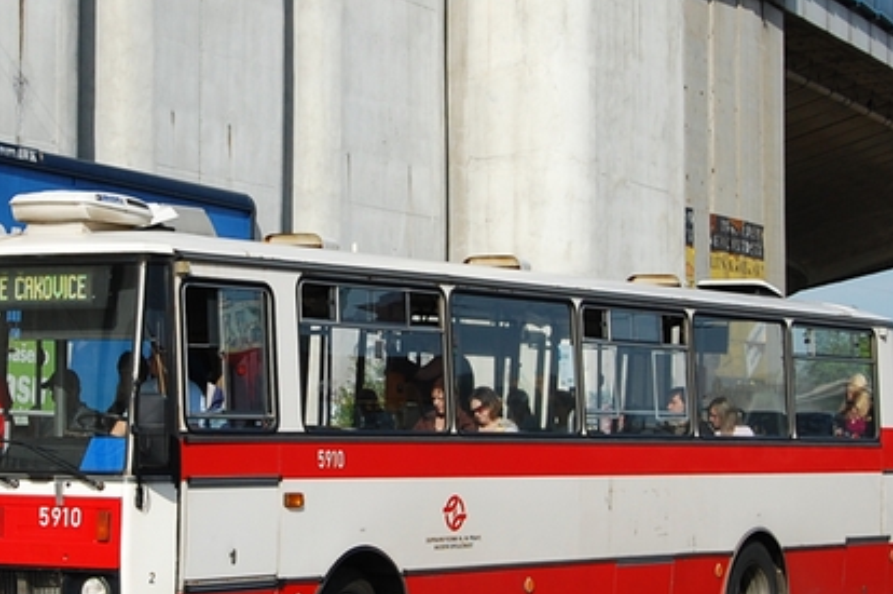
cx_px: 272
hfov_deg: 18.4
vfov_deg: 12.3
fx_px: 2750
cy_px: 233
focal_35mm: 111
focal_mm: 34
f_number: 5.6
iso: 200
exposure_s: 1/1250
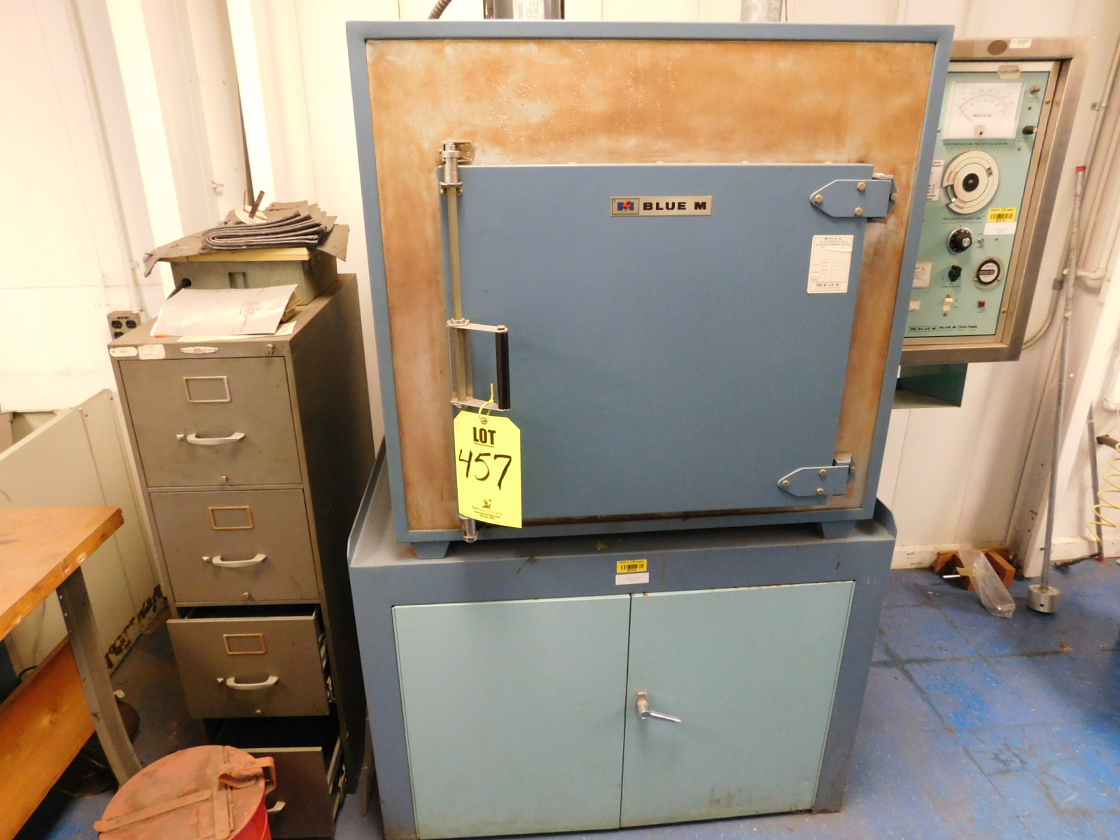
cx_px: 560
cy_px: 420
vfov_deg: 58.9
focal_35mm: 23
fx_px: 744
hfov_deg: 73.9
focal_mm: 4
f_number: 3
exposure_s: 1/25
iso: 400
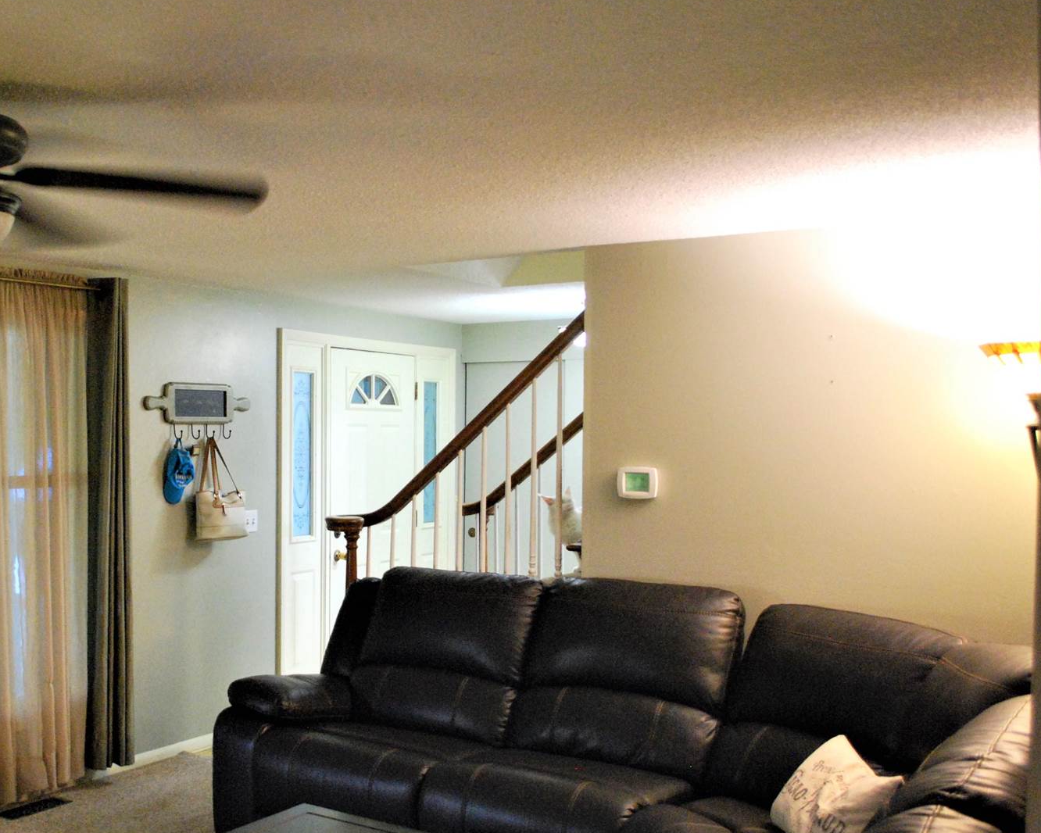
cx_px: 312
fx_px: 1202
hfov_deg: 45.8
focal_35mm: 39
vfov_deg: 38.2
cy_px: 449
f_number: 3.5
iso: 1600
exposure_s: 1/15
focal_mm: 18
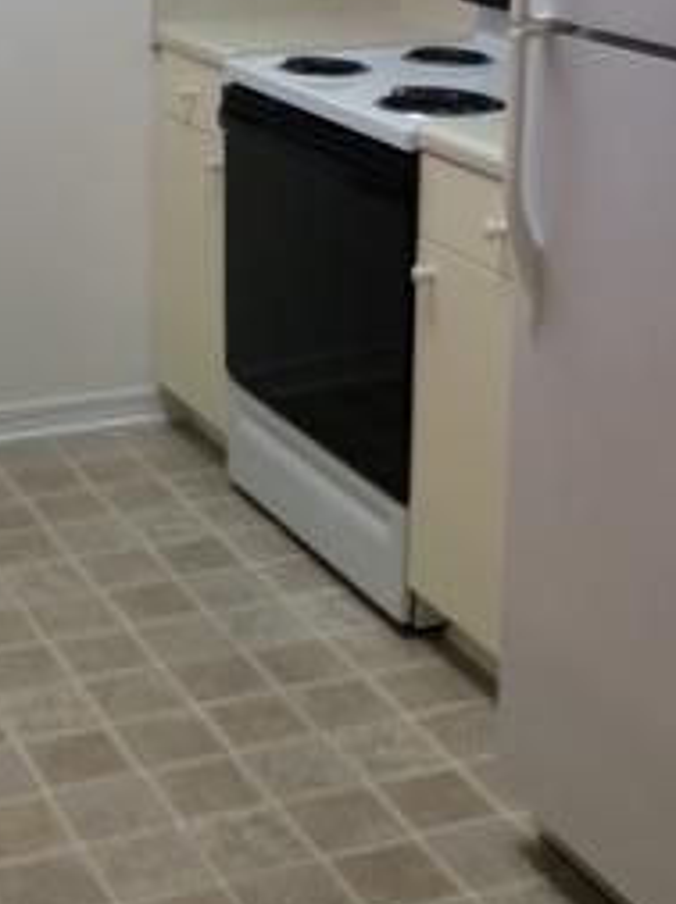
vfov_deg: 25.1
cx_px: 172
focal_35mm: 76
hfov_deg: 19.2
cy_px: 125
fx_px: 1984
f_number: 2.2
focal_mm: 4.12
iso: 40
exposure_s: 1/30
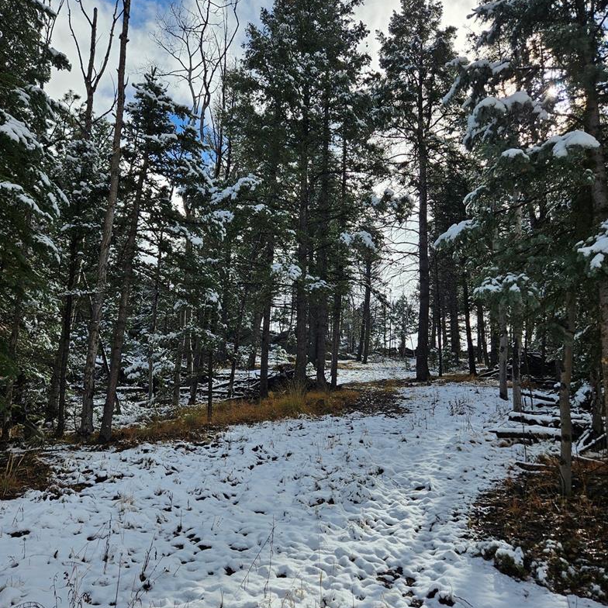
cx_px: 301
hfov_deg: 57.3
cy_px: 326
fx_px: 556
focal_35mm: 28
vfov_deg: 57.2
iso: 25
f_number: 1.8
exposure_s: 1/1493
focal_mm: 5.4
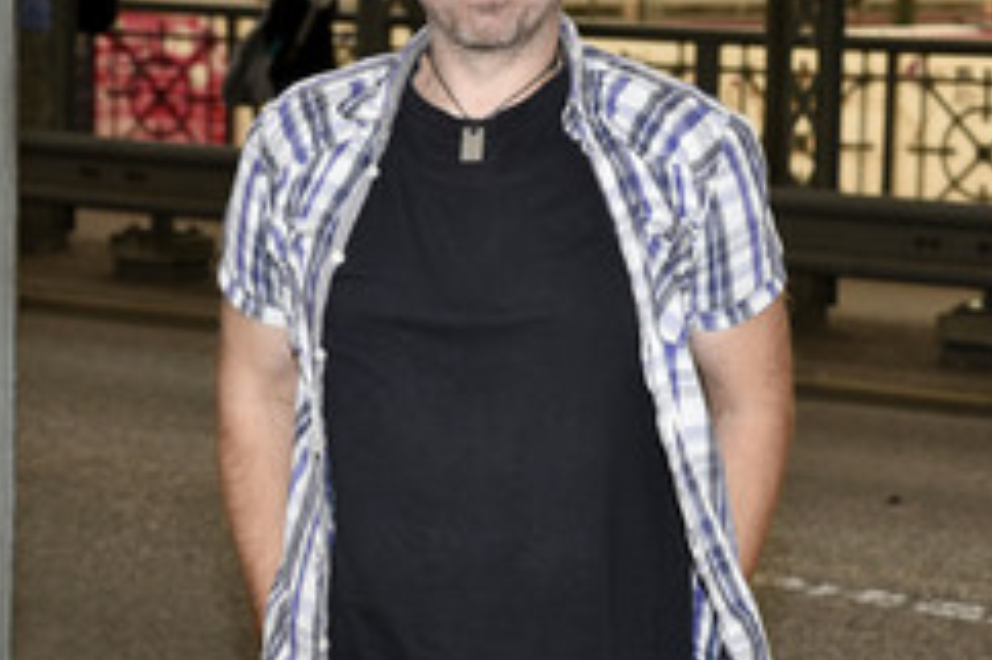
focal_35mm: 121
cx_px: 572
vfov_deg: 11.3
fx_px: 3332
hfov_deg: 16.9
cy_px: 287
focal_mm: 65
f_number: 6.3
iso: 800
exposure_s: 1/160
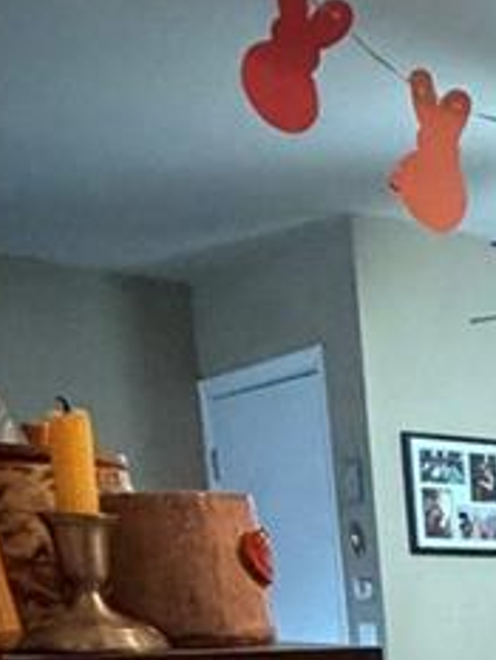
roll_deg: -0.1
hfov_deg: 16.6
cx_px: 921
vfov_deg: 23.1
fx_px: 1374
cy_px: 921
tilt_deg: -13.6
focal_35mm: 72
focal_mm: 2.22
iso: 1000
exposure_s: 1/40
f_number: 2.2
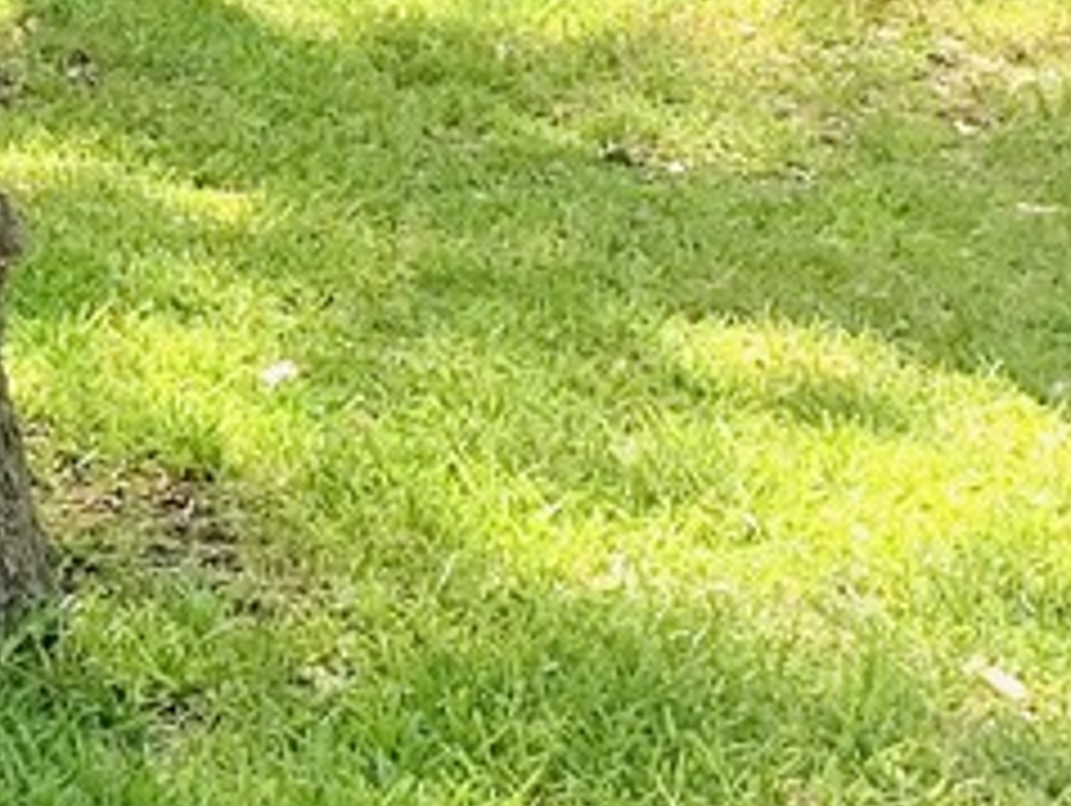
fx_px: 4862
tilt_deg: -3.3
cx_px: -1318
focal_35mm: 157
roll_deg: -0.4
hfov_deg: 11.0
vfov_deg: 9.0
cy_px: -738
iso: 25
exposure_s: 1/428
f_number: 1.8
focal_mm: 4.25
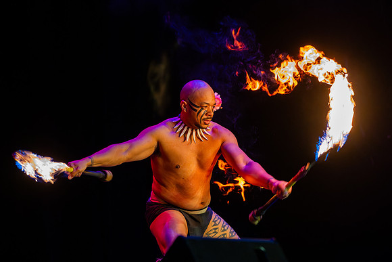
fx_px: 2242
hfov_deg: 10.0
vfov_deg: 6.7
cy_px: 97
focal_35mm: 206
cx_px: 257
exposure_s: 1/160
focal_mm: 140
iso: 2000
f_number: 4
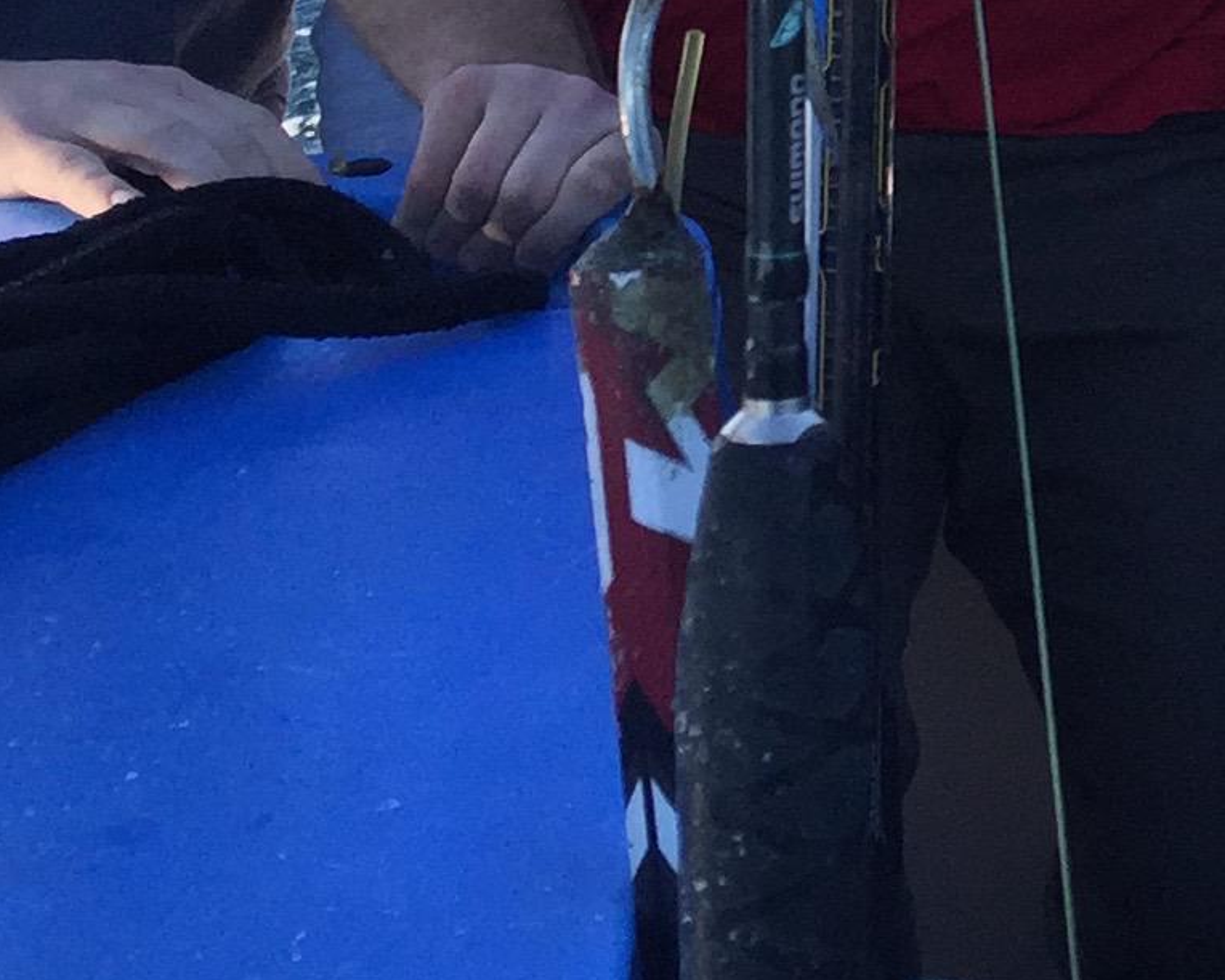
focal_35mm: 121
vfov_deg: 12.2
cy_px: -436
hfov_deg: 14.4
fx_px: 4386
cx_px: 2072
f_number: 2.2
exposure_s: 1/732
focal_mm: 4.15
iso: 32
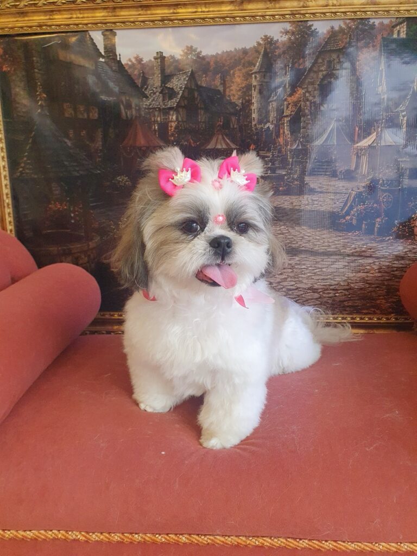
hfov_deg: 53.1
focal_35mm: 26
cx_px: 208
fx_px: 418
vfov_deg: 67.3
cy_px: 278
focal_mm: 4.32
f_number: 2.4
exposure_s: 1/120
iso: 250
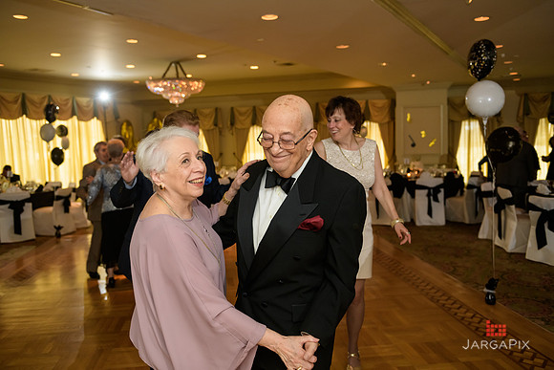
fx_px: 493
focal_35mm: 32
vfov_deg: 41.1
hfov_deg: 58.7
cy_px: 185
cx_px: 277
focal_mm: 32
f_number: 3.2
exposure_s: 1/125
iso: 1000
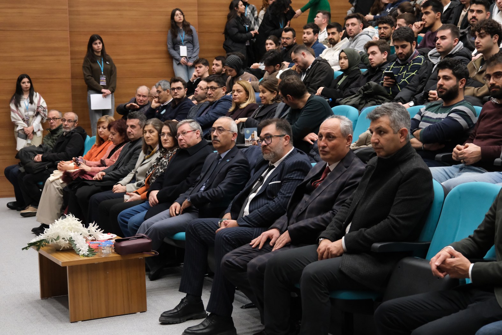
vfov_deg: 24.2
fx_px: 781
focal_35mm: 56
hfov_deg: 35.6
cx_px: 251
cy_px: 168
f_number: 4
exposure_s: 1/100
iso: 4000
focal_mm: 37.6
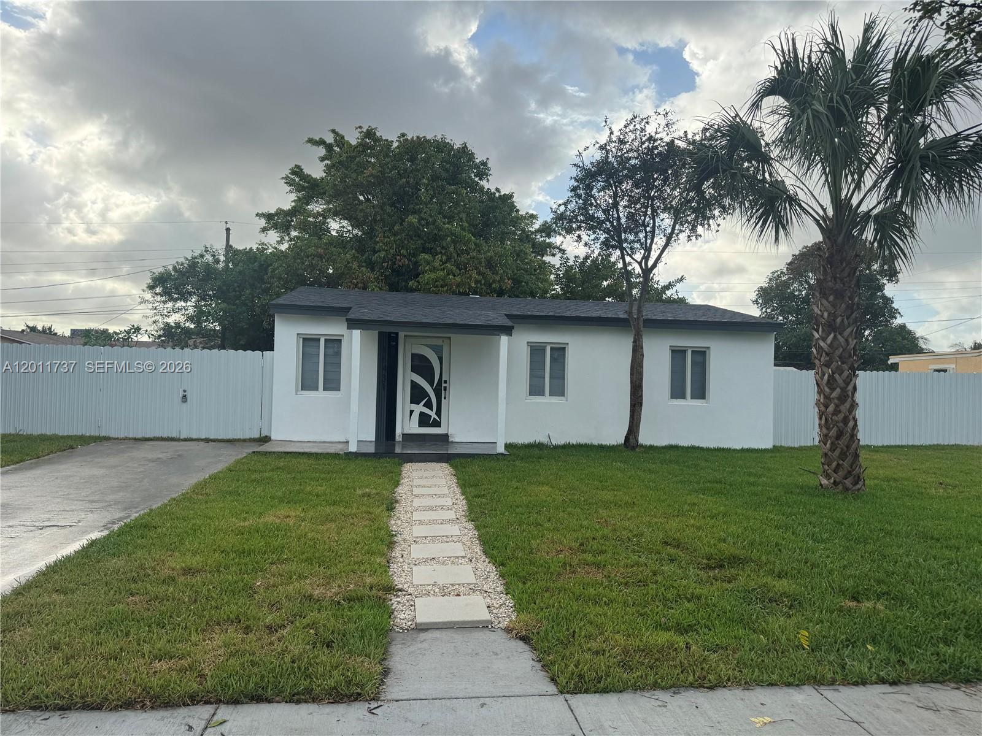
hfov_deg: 71.6
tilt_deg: +0.5
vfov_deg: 56.8
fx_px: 681
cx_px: 491
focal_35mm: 24
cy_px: 368
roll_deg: -1.7
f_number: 1.78
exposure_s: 1/3413
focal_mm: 6.76
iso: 80
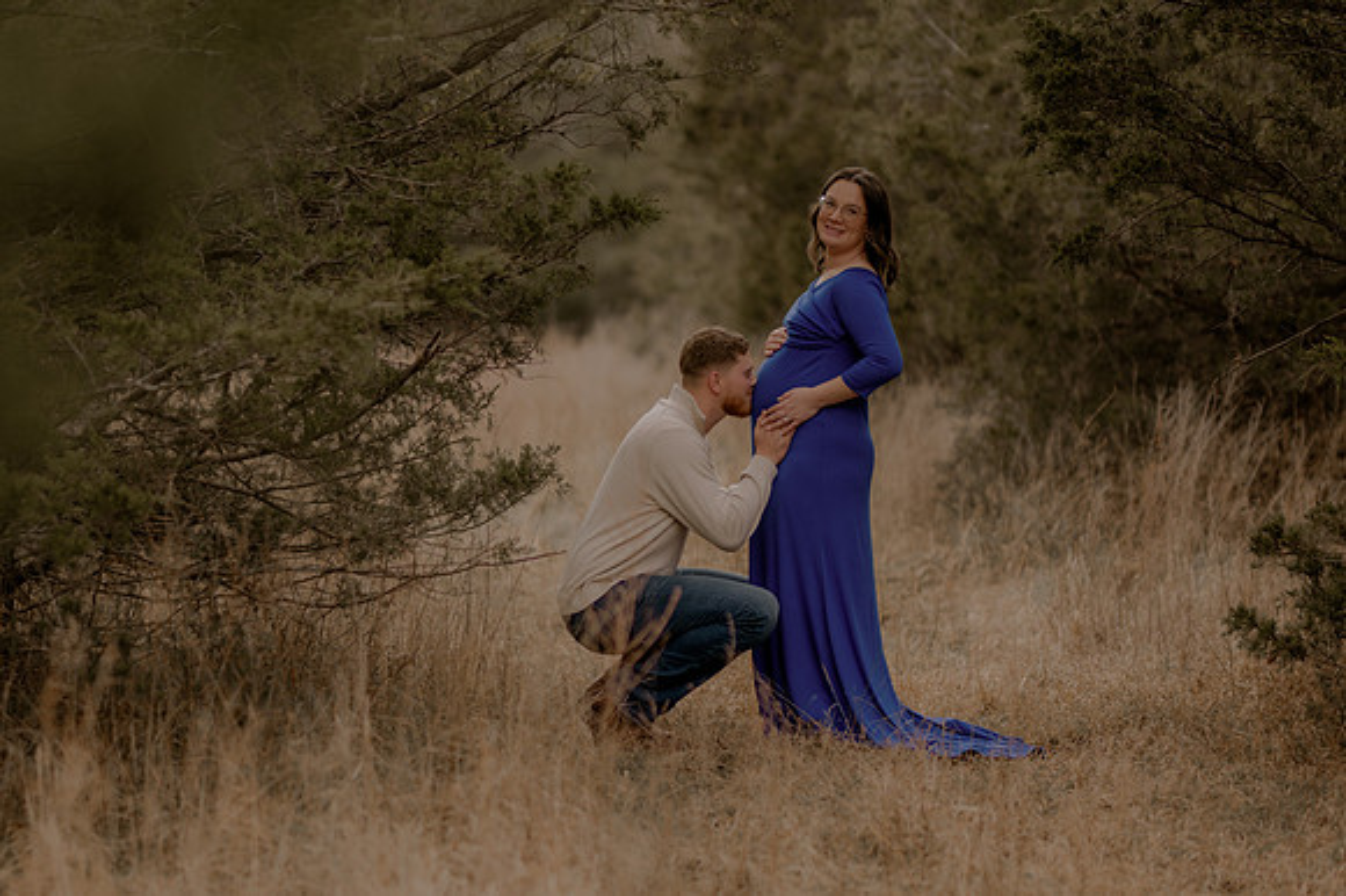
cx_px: 673
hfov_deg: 16.1
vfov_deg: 10.8
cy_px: 448
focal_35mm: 127
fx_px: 4746
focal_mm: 85
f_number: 1.4
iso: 200
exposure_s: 1/2000
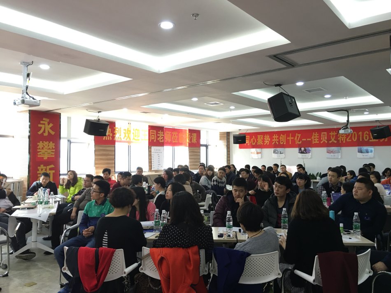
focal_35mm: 29
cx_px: 196
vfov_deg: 48.2
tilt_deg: +3.7
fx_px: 327
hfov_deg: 61.7
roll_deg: +0.3
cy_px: 146
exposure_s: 1/17
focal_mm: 4.15
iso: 50
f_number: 2.2
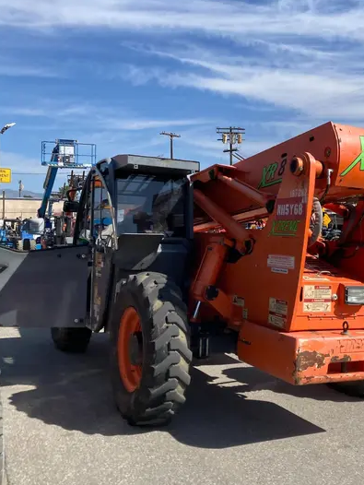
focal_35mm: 39
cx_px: 241
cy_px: 244
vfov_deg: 47.8
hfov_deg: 36.5
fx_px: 546
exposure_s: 1/2114
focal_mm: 3.99
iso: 20
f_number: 1.8
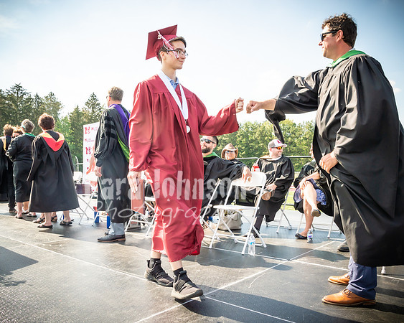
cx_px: 202
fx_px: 344
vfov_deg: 50.3
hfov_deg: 60.9
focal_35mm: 29
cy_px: 162
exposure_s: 1/500
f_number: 7.1
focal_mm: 17
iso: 200
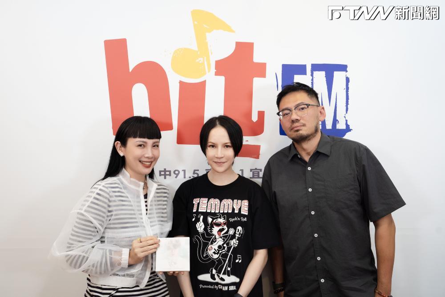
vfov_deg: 37.9
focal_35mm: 35
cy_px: 148
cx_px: 222
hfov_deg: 54.4
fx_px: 433
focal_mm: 35
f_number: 5.6
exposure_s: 1/60
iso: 1000
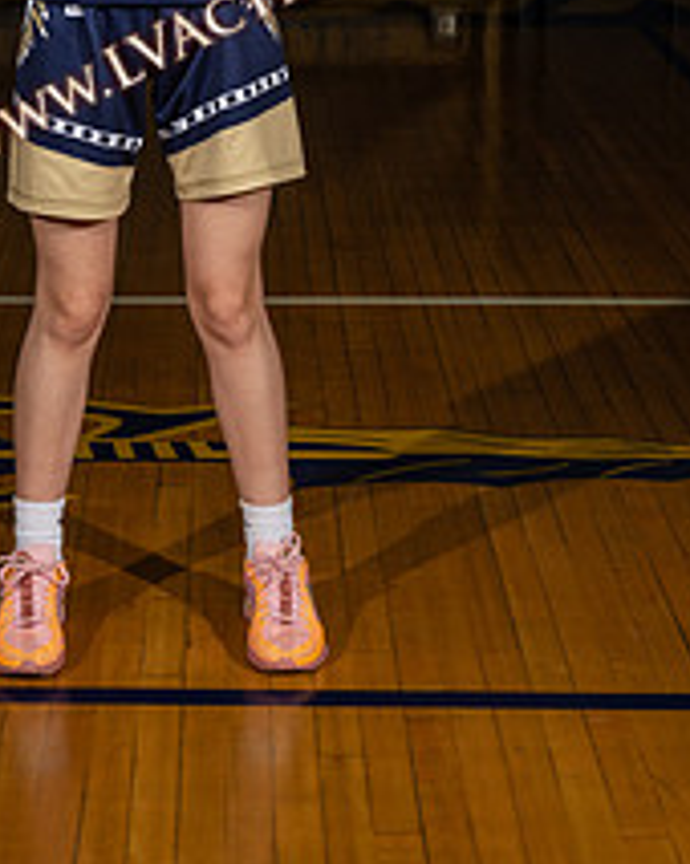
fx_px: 2786
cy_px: 4
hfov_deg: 14.0
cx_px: 138
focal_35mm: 109
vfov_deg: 17.2
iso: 64
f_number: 7.1
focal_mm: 55
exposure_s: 1/200
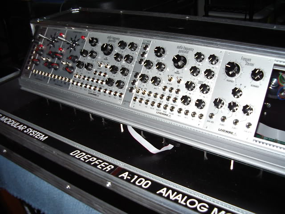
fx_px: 313
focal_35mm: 38
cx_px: 142
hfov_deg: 49.0
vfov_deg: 37.7
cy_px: 107
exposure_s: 1/60
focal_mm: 5.8
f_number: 2.6
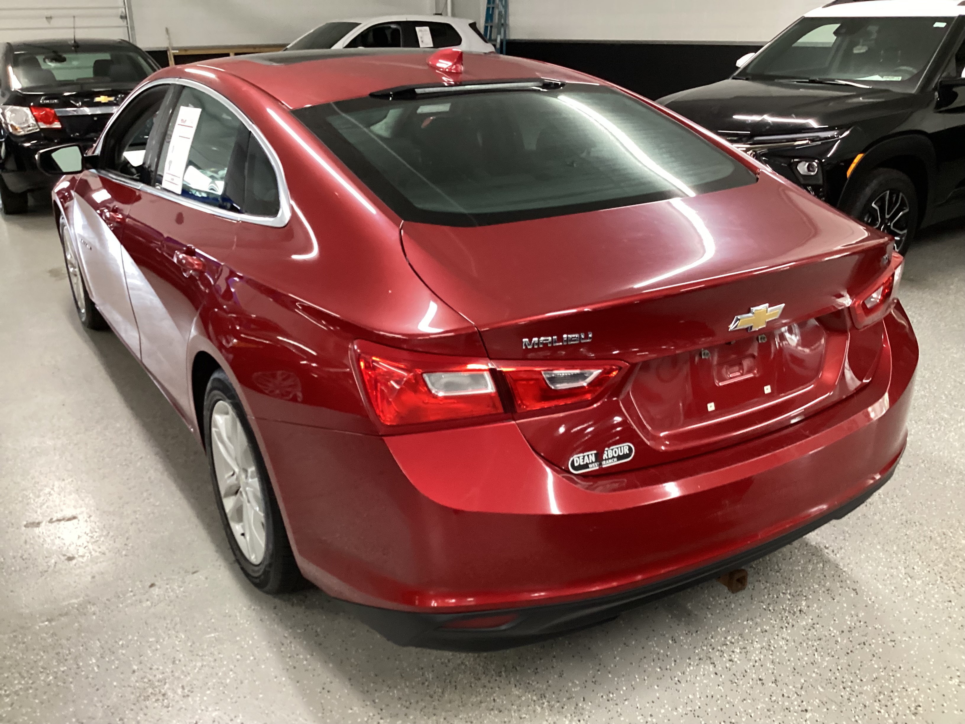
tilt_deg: -21.6
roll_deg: +0.8
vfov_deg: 45.4
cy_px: 362
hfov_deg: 58.4
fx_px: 864
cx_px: 482
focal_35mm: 31
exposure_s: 1/33
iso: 320
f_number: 2.4
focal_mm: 3.3
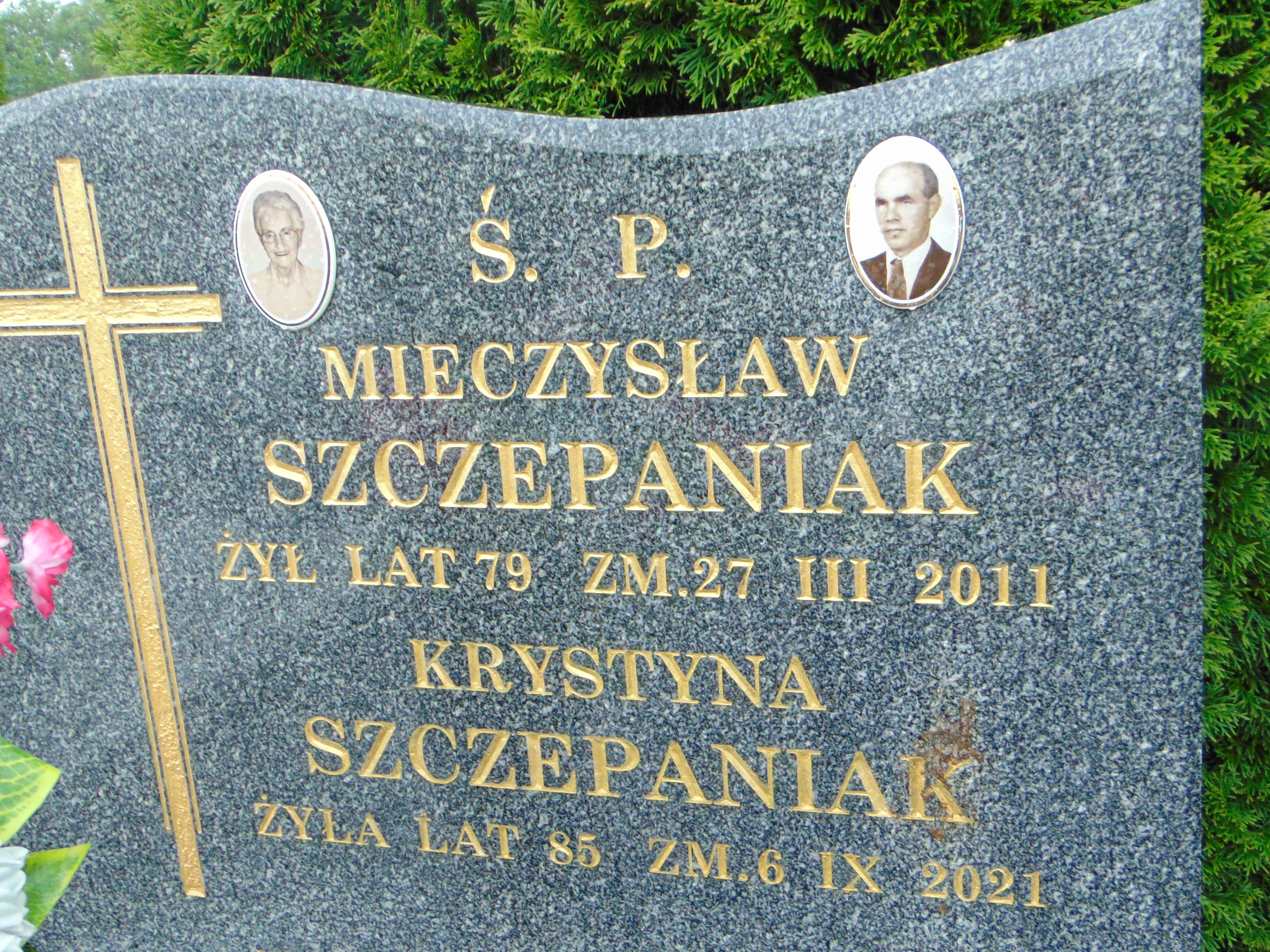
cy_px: 576
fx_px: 1358
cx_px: 692
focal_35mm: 37
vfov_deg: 38.5
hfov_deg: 50.1
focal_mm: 4.5
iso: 160
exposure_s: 1/30
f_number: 3
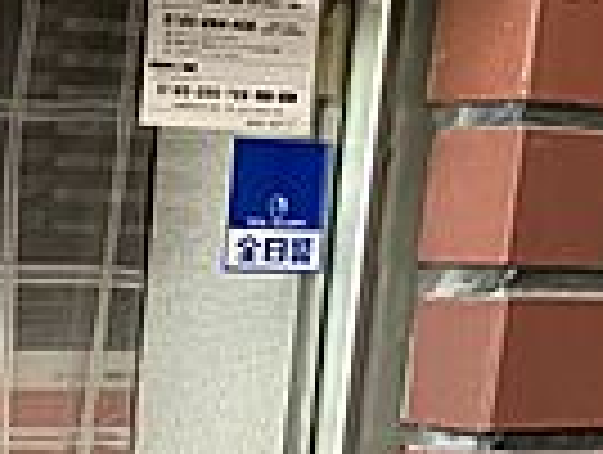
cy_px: 710
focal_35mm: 125
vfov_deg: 11.3
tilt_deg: -10.2
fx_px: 2181
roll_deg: -1.9
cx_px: -572
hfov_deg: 13.6
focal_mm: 3.99
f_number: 1.8
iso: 200
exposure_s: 1/60
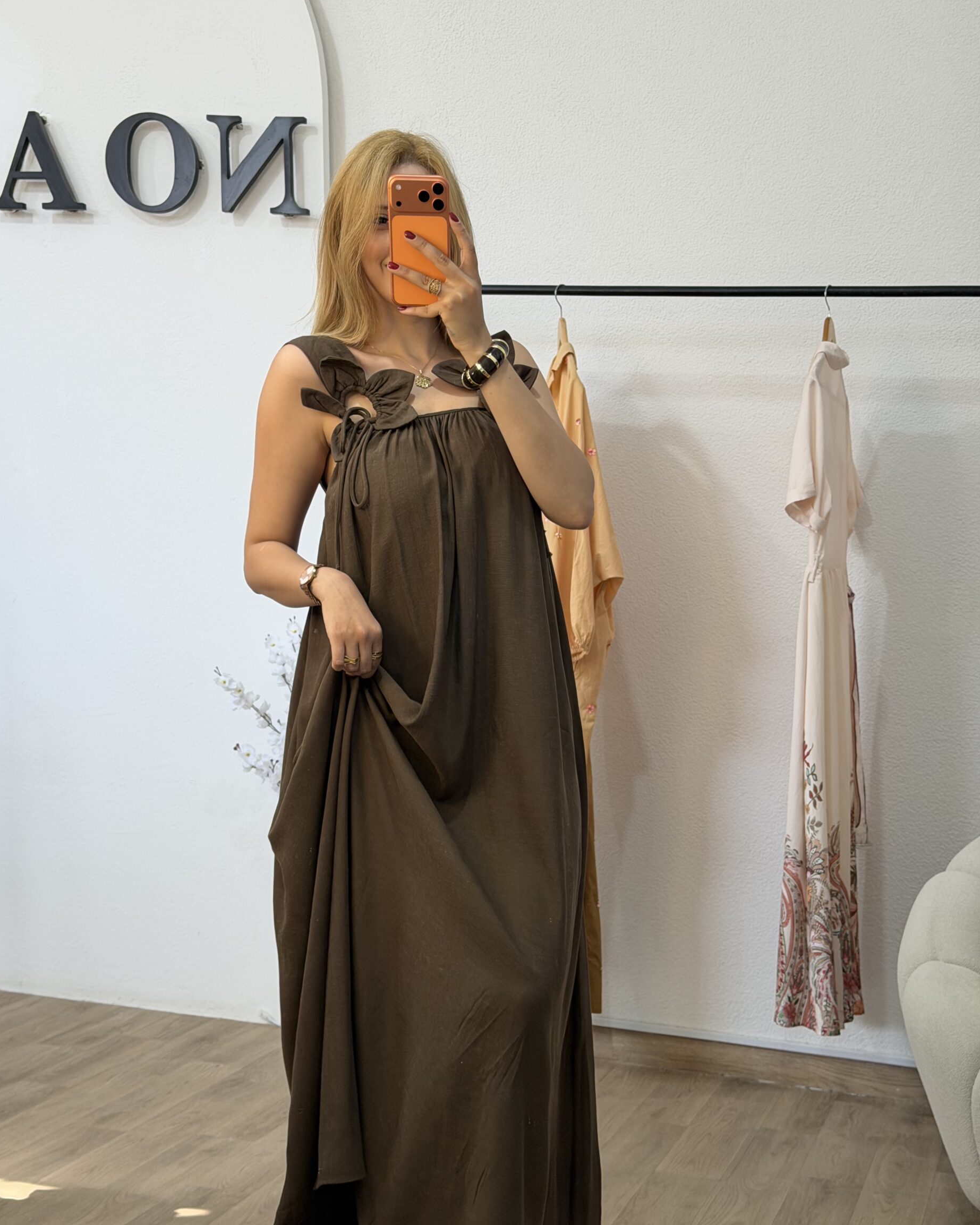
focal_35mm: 52
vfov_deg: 36.0
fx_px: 1886
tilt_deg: -22.7
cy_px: 656
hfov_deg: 29.1
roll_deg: -1.6
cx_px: 472
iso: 64
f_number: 1.78
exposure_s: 1/102
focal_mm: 6.76
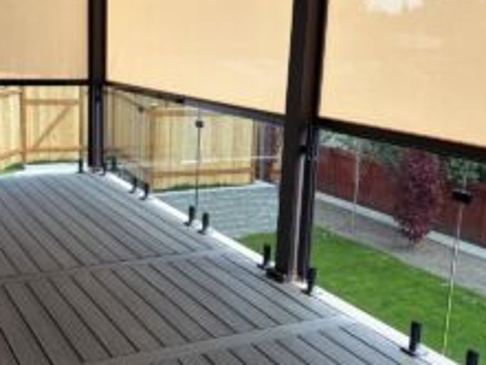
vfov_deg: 30.9
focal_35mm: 47
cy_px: 176
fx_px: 660
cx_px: 163
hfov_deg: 39.9
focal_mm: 5.96
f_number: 1.6
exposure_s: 1/298
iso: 40
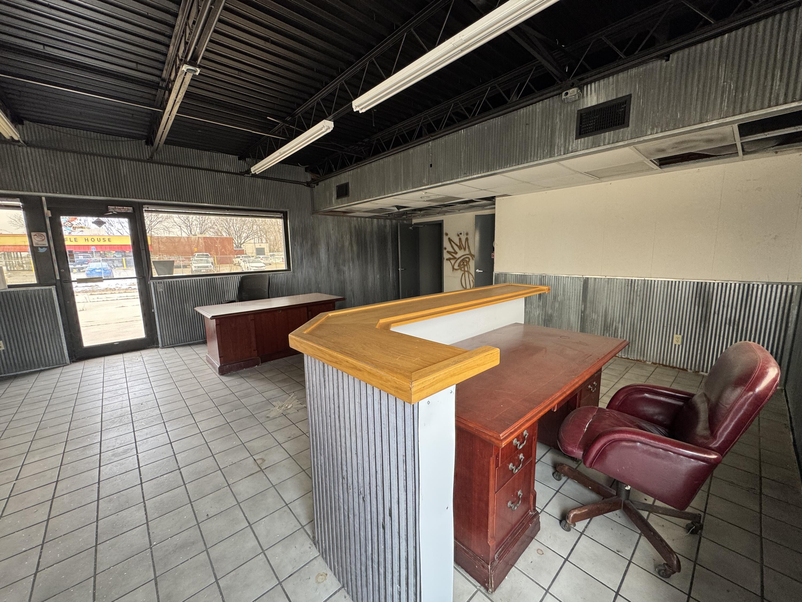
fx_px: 324
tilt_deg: -8.8
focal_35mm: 14
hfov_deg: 102.1
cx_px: 401
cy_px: 301
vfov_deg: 85.7
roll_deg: +1.0
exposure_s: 1/99
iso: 160
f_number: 2.2
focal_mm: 2.22
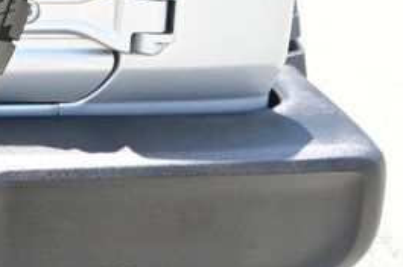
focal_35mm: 116
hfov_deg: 14.8
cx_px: -374
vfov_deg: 11.1
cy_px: -181
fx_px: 1297
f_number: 5.6
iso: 100
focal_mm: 20
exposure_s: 1/100
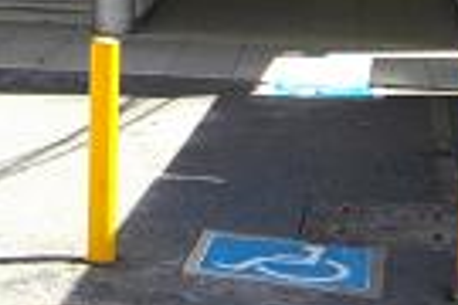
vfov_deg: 8.9
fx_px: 1908
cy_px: -166
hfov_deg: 13.6
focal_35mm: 150
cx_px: 80
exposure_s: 1/200
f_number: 3.6
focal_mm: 8.8
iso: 100
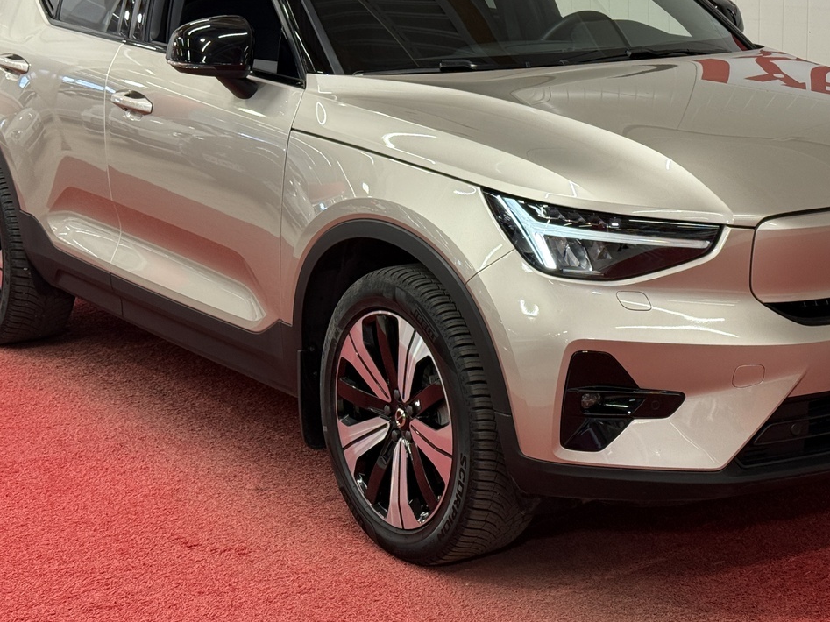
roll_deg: +0.5
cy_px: 173
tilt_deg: -8.3
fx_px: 1750
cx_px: 526
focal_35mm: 73
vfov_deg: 20.0
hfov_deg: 26.6
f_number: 1.78
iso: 100
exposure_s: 1/117
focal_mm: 6.76
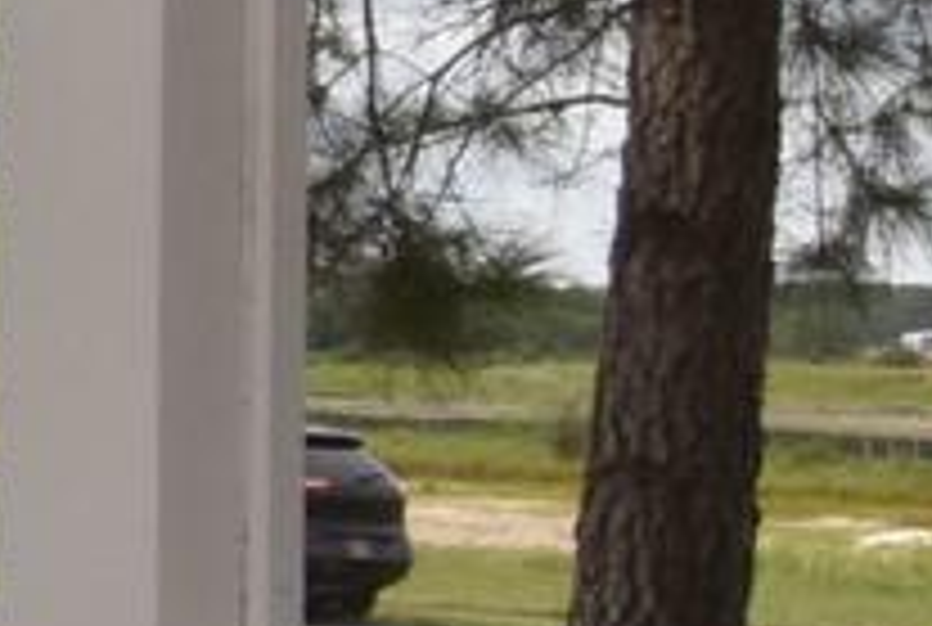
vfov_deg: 11.0
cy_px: 266
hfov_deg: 11.9
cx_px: -1531
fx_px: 3243
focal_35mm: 125
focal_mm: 12
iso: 800
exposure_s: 1/200
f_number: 22
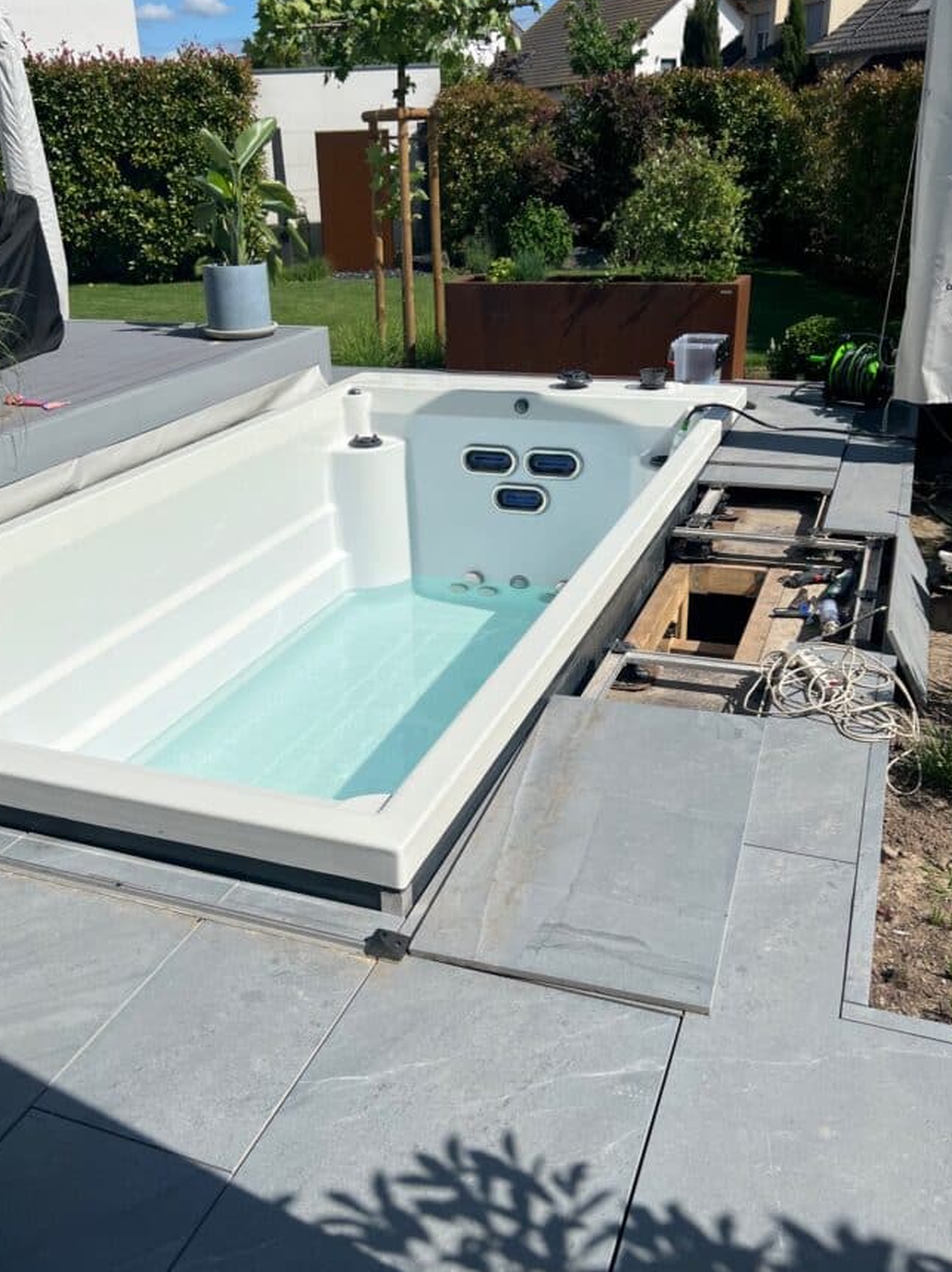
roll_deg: -1.9
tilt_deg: -25.5
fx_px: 1138
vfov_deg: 58.4
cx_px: 427
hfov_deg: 45.3
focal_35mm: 31
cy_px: 646
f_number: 1.5
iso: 50
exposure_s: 1/10309
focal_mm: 5.7
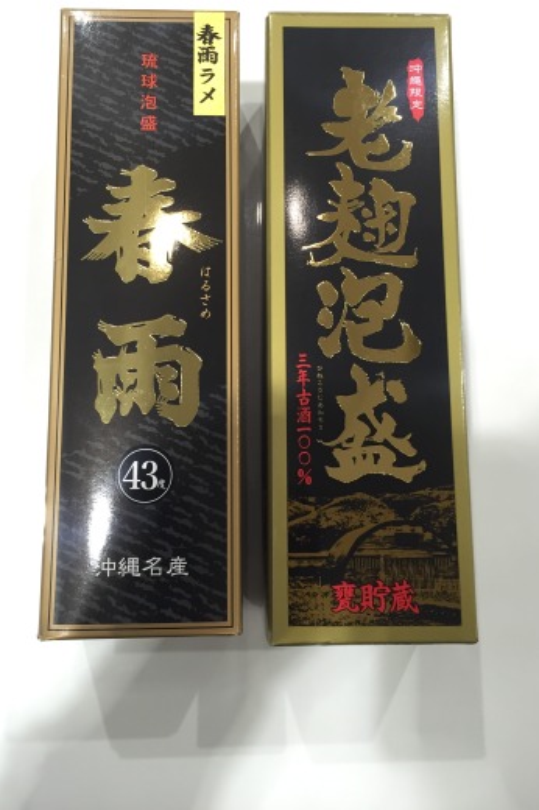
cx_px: 255
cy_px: 357
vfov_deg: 55.7
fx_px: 765
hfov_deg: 38.8
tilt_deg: -80.8
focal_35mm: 34
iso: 40
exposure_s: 1/30
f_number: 2.2
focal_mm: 4.15
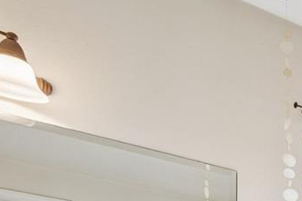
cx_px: 680
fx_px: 587
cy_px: 402
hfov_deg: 16.4
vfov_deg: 15.5
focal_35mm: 70
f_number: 7.1
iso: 100
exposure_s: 1/25
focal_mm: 10
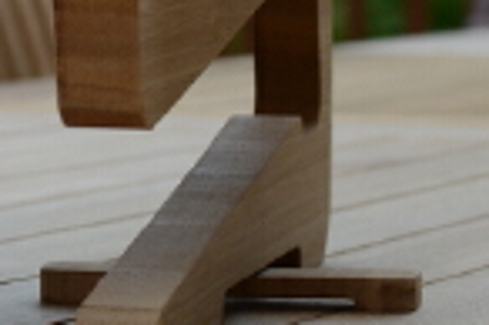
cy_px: -221
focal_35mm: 217
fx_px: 2945
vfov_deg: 6.2
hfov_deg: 9.2
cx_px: -238
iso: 400
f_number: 5
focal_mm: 35
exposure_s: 1/640
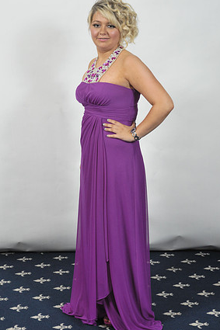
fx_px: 651
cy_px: 161
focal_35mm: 71
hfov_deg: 19.2
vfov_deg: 28.5
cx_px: 93
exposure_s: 1/160
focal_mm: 52
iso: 1000
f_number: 7.1
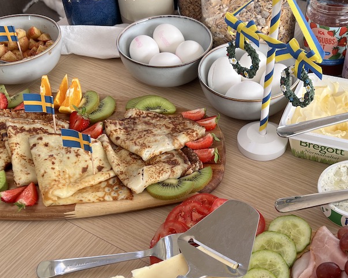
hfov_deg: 39.2
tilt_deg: -46.1
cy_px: 179
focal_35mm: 47
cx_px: 224
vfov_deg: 31.9
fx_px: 484
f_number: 1.5
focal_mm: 5.7
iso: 40
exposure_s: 1/168
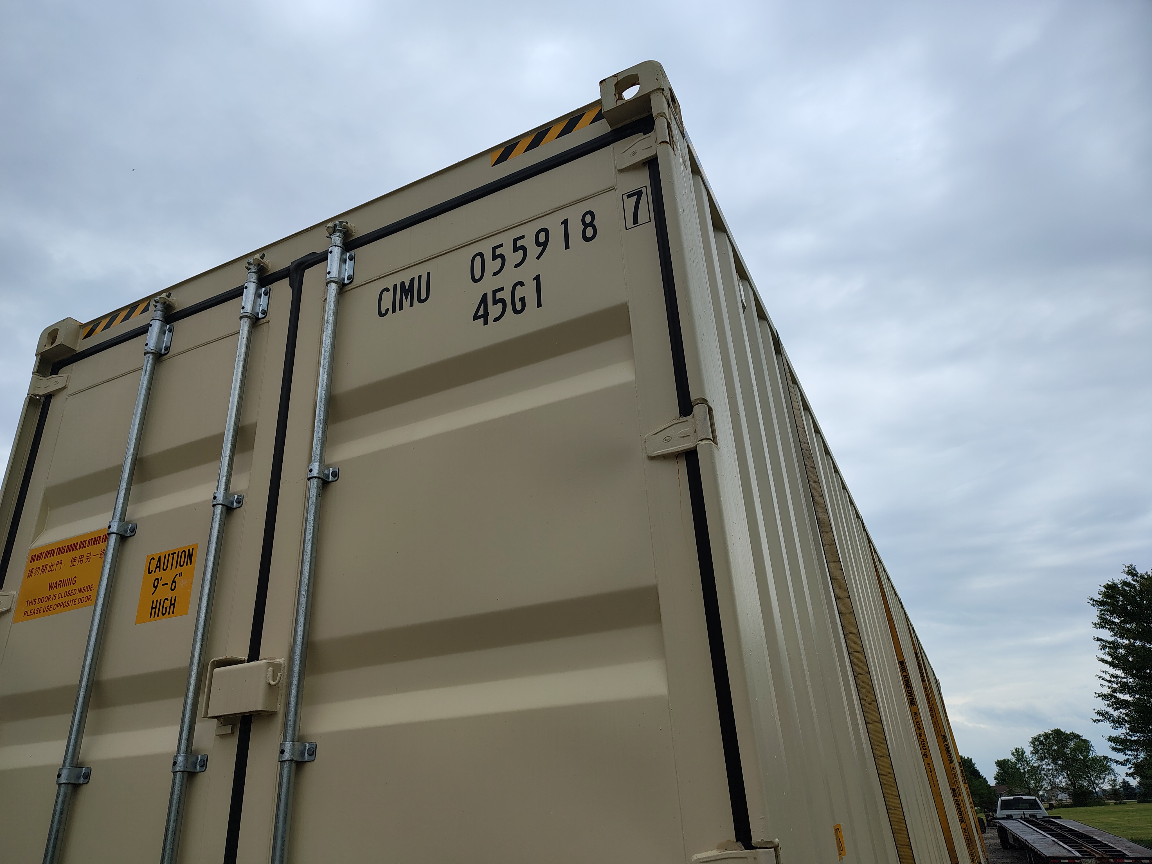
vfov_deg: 56.8
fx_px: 799
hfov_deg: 71.6
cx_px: 576
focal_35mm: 24
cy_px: 432
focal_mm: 5.56
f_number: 1.8
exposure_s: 1/2281
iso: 100
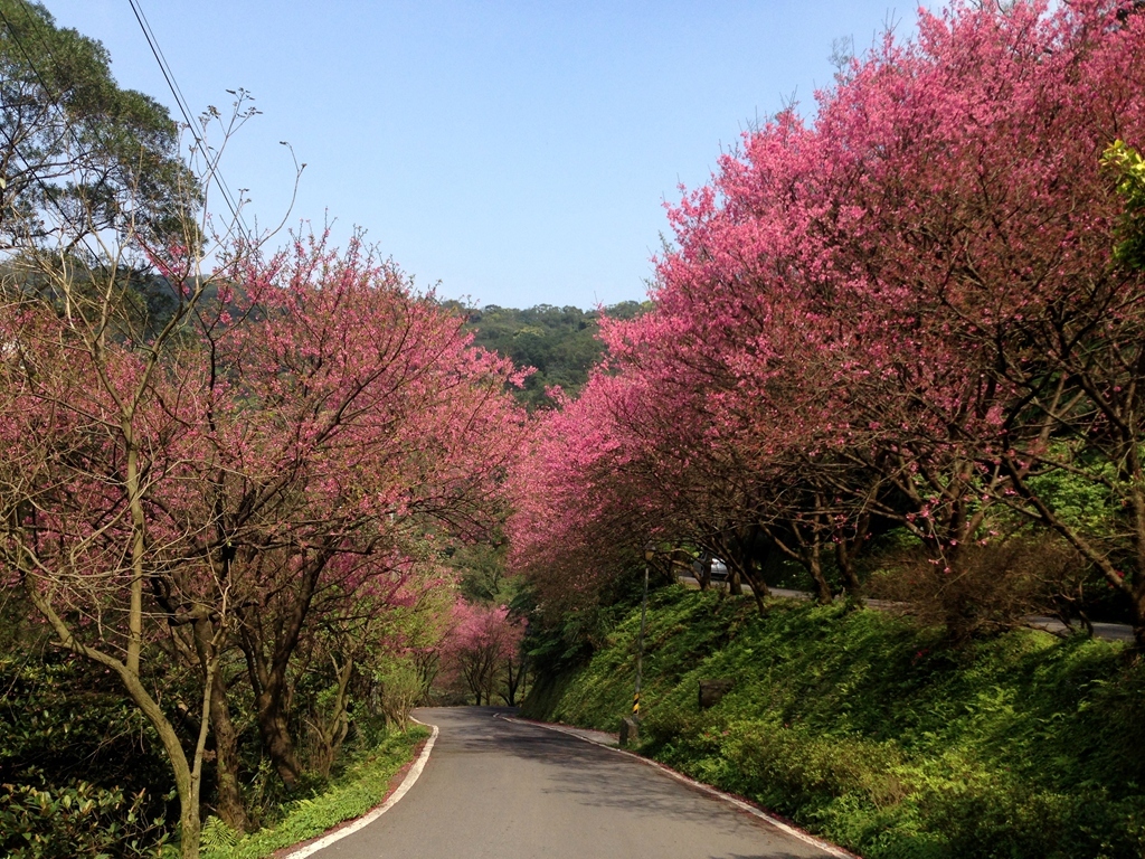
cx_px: 572
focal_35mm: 33
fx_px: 1092
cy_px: 430
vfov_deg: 42.9
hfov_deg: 55.4
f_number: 2.4
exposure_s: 1/951
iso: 50
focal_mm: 4.13
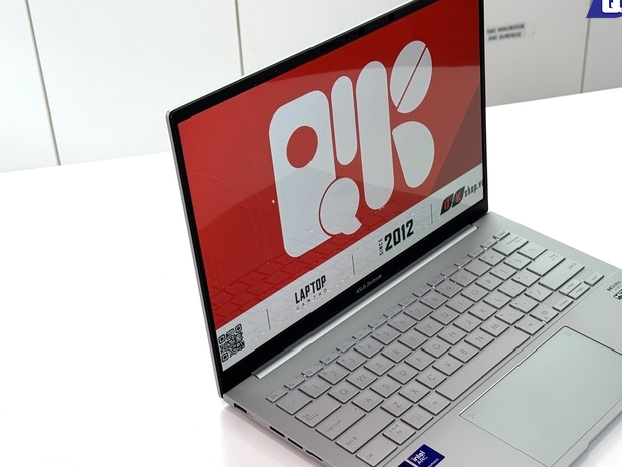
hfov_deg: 31.0
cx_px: 394
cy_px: 267
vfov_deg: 23.7
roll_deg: +1.2
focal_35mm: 62
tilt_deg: -35.4
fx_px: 1115
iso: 50
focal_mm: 6.76
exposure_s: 1/121
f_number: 1.78
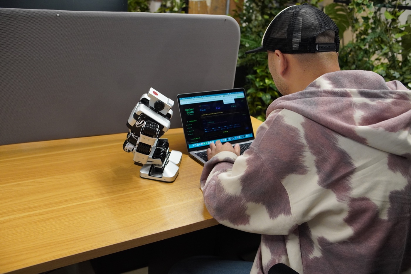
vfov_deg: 38.4
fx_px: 394
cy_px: 137
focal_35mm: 34
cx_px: 206
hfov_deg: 55.1
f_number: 3.2
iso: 1600
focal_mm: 23
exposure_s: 1/160
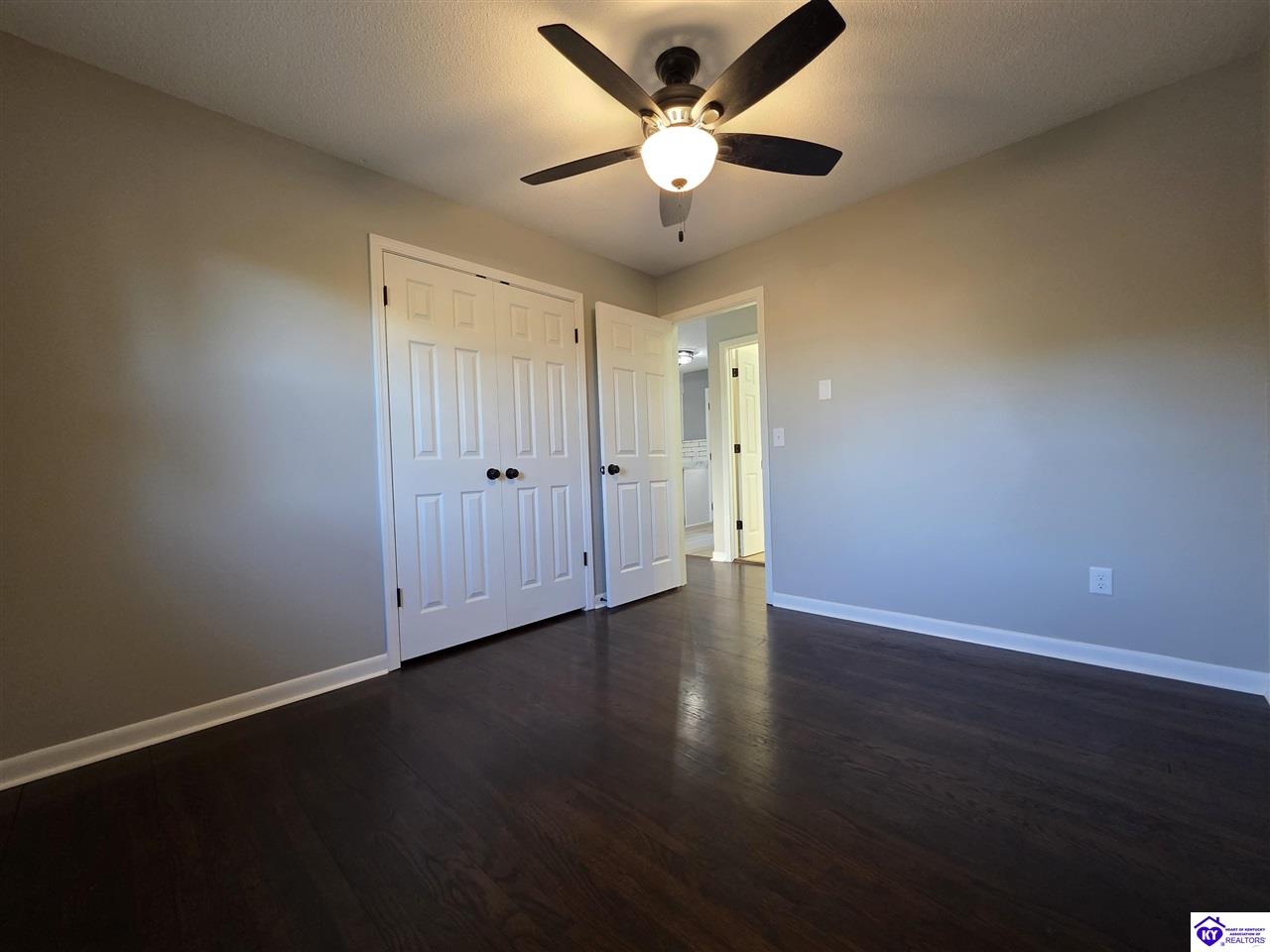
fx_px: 477
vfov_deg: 89.9
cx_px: 635
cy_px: 476
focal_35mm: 13
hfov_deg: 106.2
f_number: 1.9
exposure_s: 1/60
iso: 320
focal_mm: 2.2
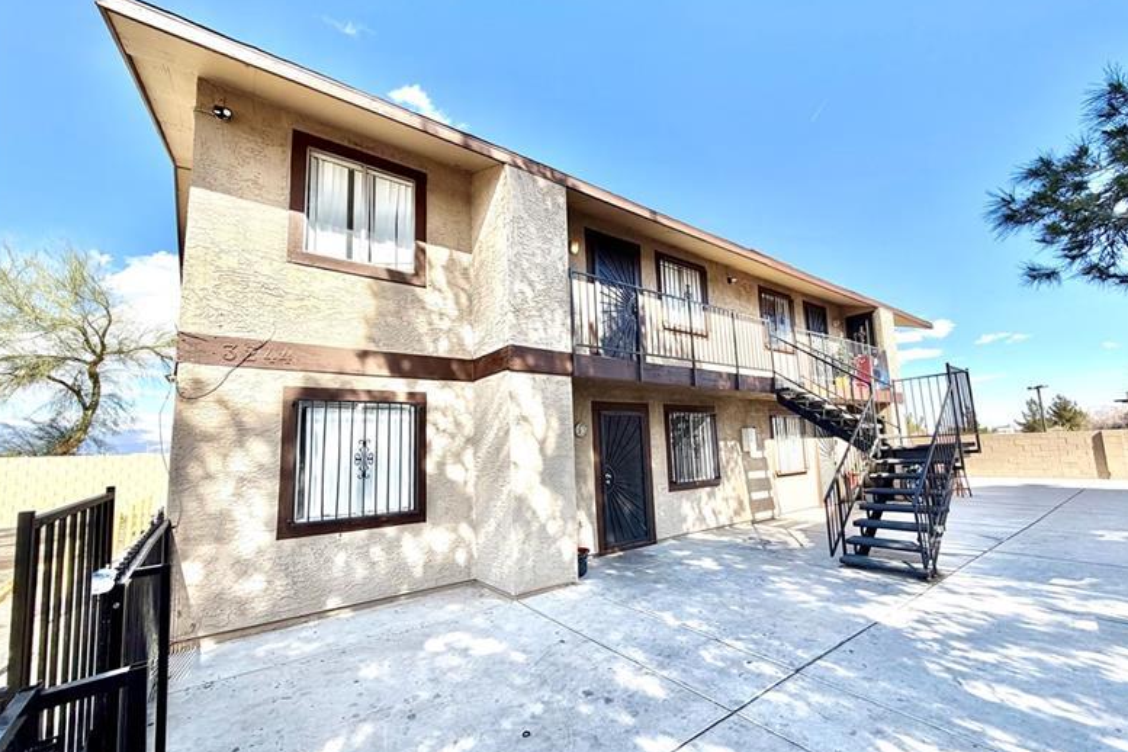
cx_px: 565
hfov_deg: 100.4
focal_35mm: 15
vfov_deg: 77.3
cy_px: 395
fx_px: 470
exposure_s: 1/770
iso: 32
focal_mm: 2.22
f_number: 2.2
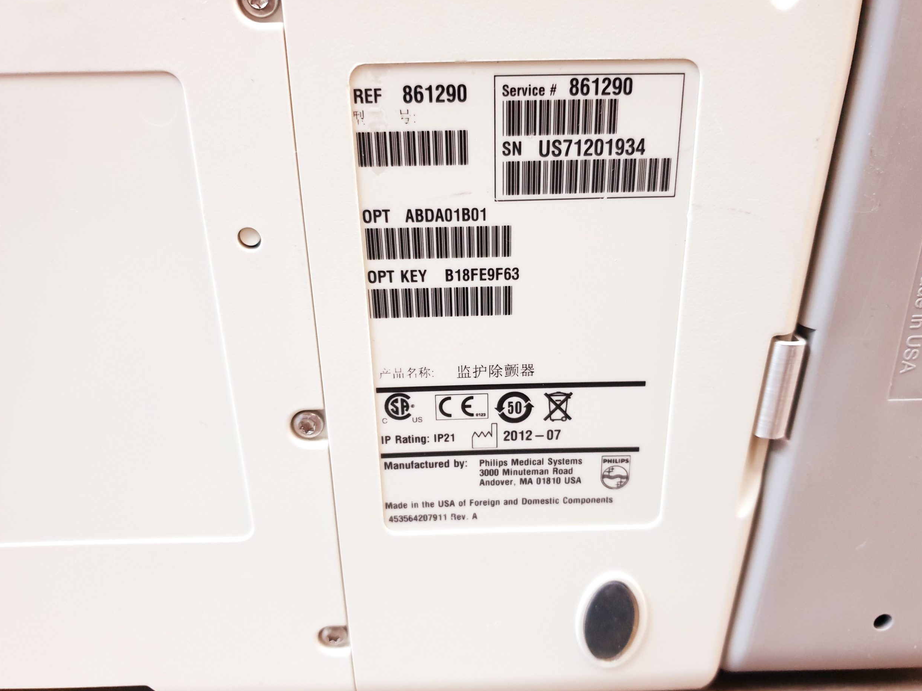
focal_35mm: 27
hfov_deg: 65.3
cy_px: 357
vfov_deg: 51.3
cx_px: 477
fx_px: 719
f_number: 1.5
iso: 320
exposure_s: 1/50
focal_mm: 4.3
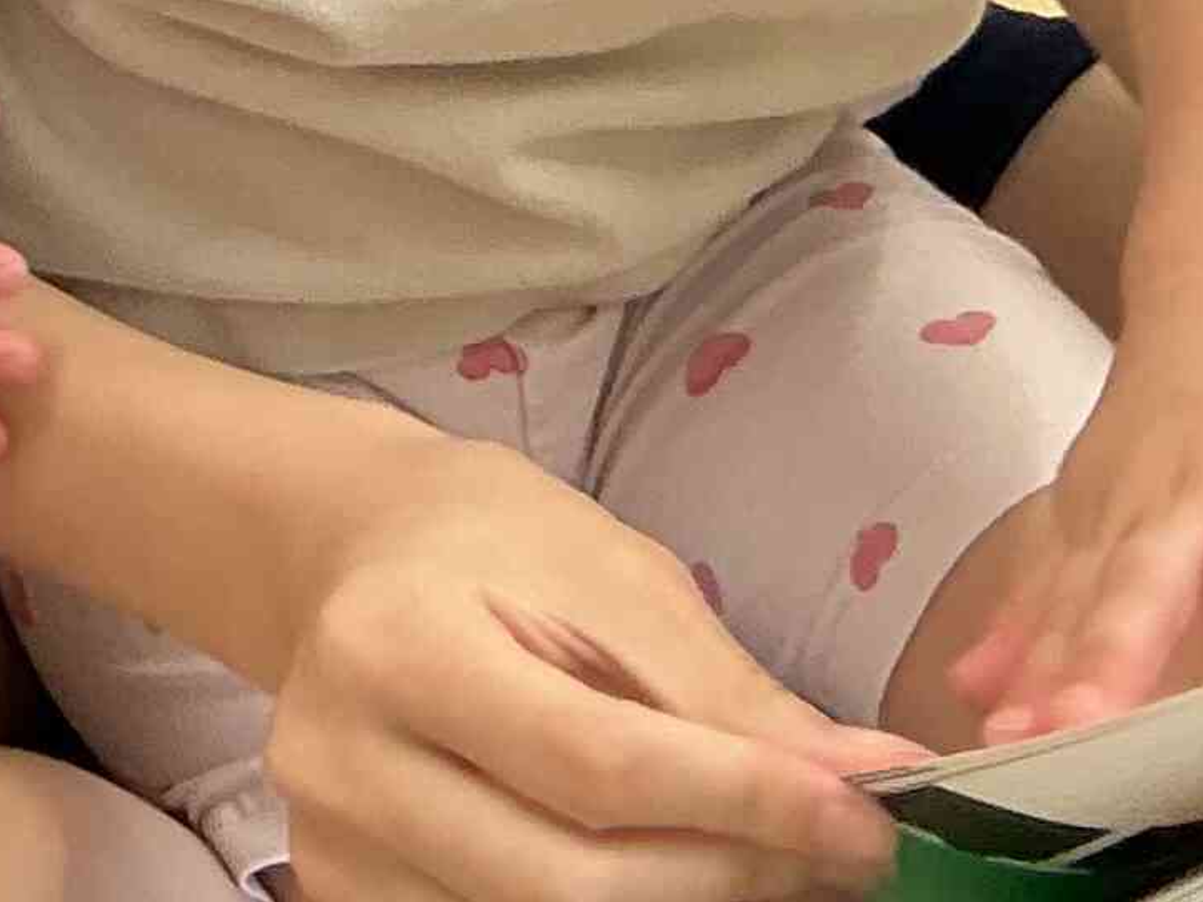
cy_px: -977
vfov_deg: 8.6
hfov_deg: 11.4
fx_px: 5628
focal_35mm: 162
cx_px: -950
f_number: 1.8
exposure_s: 1/60
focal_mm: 3
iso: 40
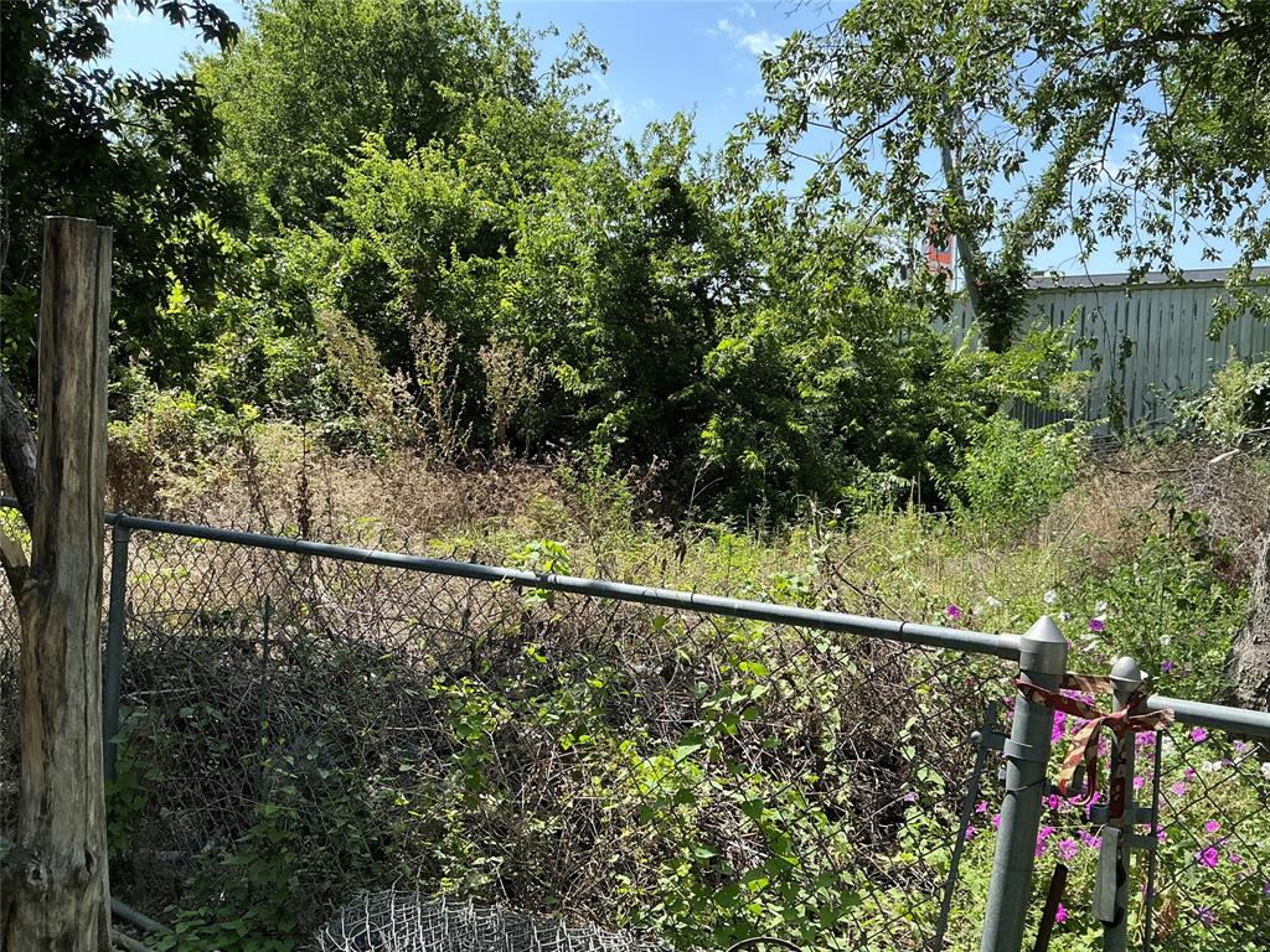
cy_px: 476
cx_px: 635
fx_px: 1027
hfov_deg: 63.4
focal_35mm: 28
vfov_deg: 49.7
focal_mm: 3
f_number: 1.8
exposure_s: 1/606
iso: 25
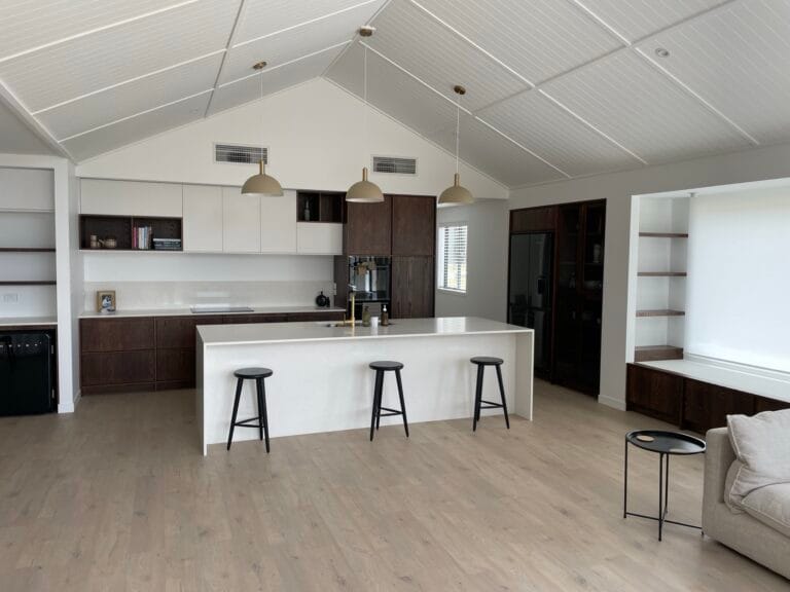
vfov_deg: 53.1
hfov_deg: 67.3
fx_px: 593
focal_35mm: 26
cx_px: 395
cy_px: 296
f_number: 1.6
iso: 32
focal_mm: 4.2
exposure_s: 1/226
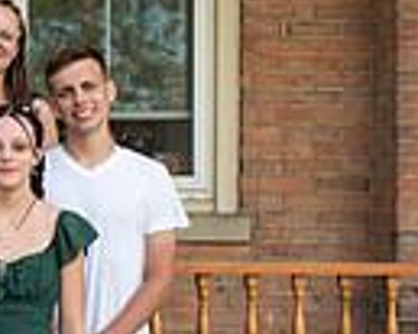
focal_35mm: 190
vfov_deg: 8.1
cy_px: 183
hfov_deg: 9.6
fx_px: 2349
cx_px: -350
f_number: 8
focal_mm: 45
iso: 320
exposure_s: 1/125
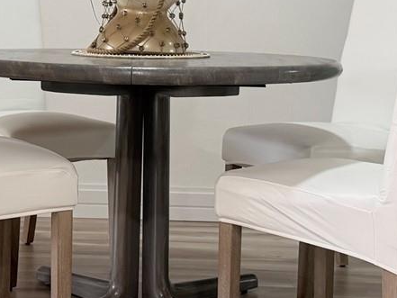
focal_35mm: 87
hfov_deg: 22.4
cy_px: -2
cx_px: 135
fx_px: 998
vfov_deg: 16.6
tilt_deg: +0.3
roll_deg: -1.5
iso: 160
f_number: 1.78
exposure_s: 1/120
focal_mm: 6.76
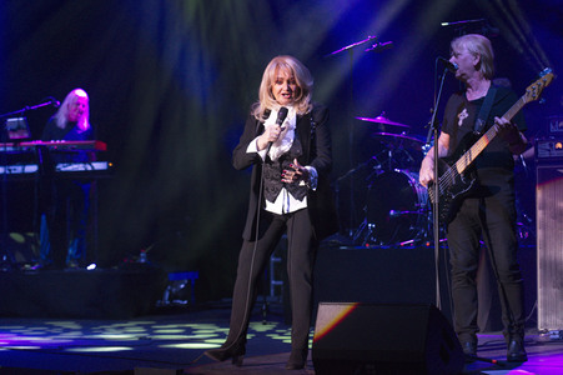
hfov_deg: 28.9
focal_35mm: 70
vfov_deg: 19.4
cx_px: 282
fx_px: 1094
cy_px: 188
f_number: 2.8
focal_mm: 70
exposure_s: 1/320
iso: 3200
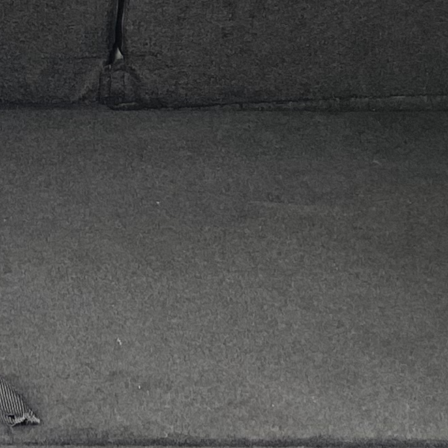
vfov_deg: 12.2
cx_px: -61
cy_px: -29
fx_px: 2065
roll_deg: -1.4
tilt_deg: -20.6
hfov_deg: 12.2
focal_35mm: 141
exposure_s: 1/122
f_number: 1.8
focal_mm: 4.25
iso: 50
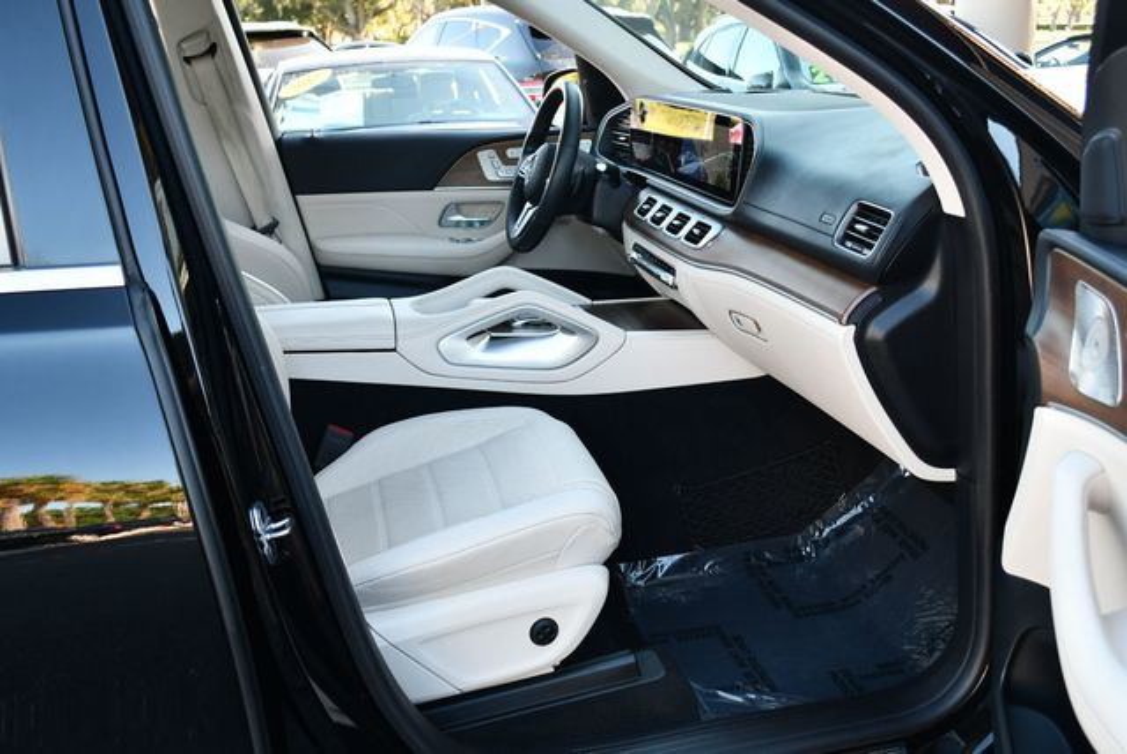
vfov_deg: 36.9
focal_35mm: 36
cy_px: 377
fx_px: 1128
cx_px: 564
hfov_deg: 53.1
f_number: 3.5
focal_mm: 18
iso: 450
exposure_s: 1/250
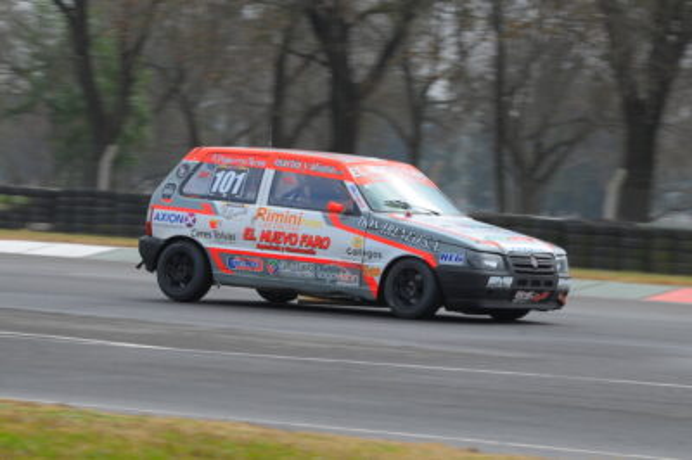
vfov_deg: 6.1
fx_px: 4321
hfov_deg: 9.2
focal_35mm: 225
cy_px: 230
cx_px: 346
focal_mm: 150
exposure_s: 1/320
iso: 200
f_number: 9
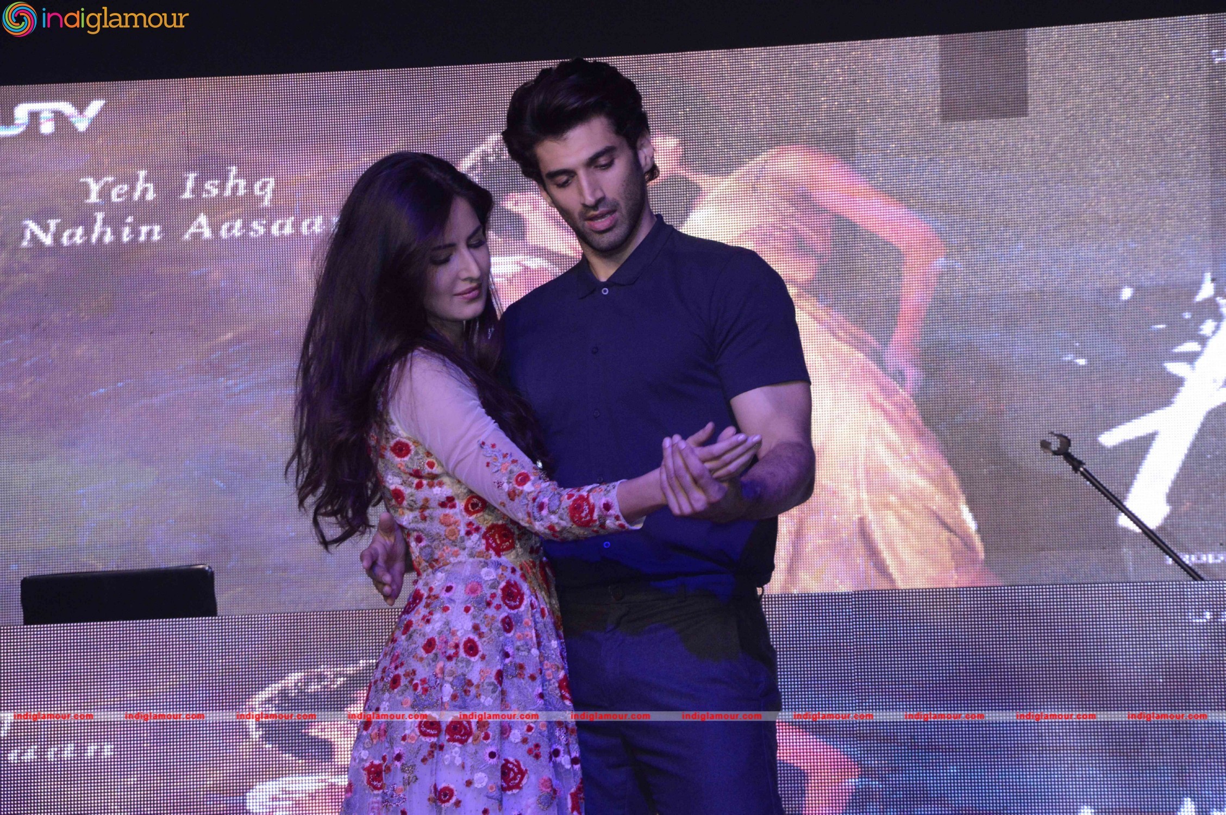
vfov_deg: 8.7
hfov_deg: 13.1
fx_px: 5359
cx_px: 613
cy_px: 408
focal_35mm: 158
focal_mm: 105
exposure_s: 1/160
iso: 1600
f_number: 11
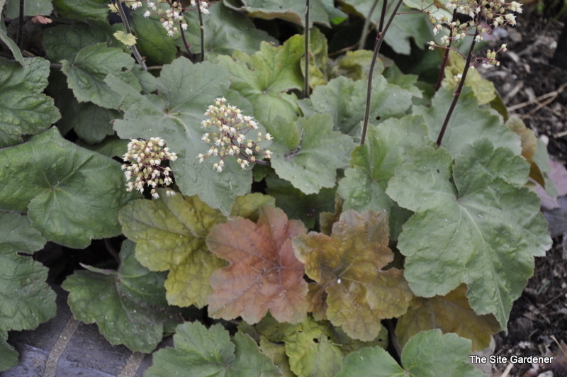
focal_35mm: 99
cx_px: 284
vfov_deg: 13.8
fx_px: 1558
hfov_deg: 20.6
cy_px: 188
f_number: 5.6
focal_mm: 66
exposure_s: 1/125
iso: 360
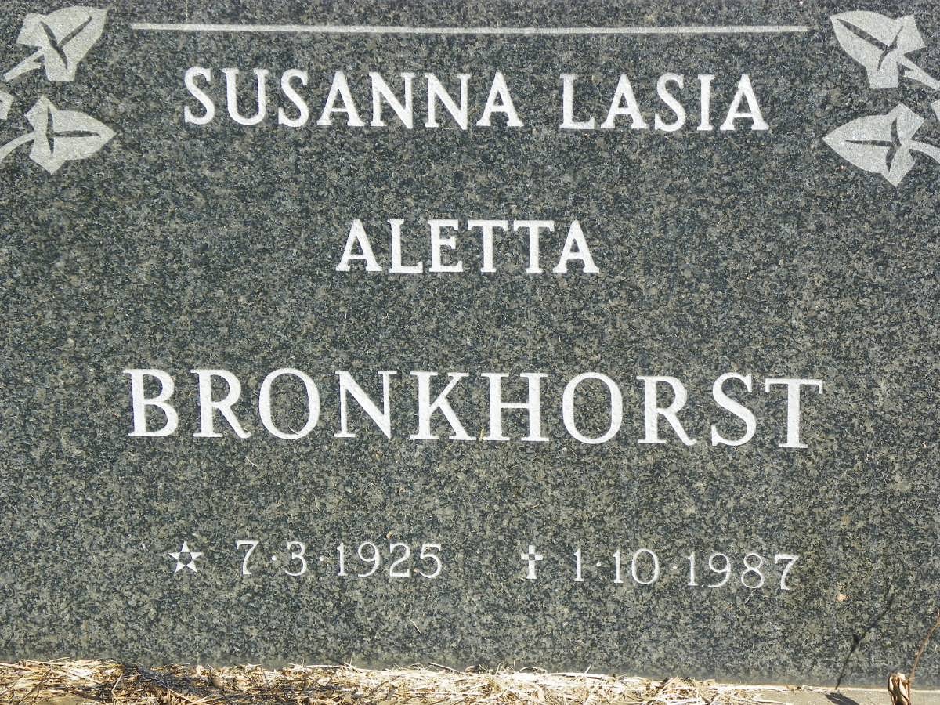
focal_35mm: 148
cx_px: 470
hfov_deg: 13.3
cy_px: 352
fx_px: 4019
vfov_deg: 10.0
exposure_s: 1/160
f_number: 4.5
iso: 64
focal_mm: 26.4
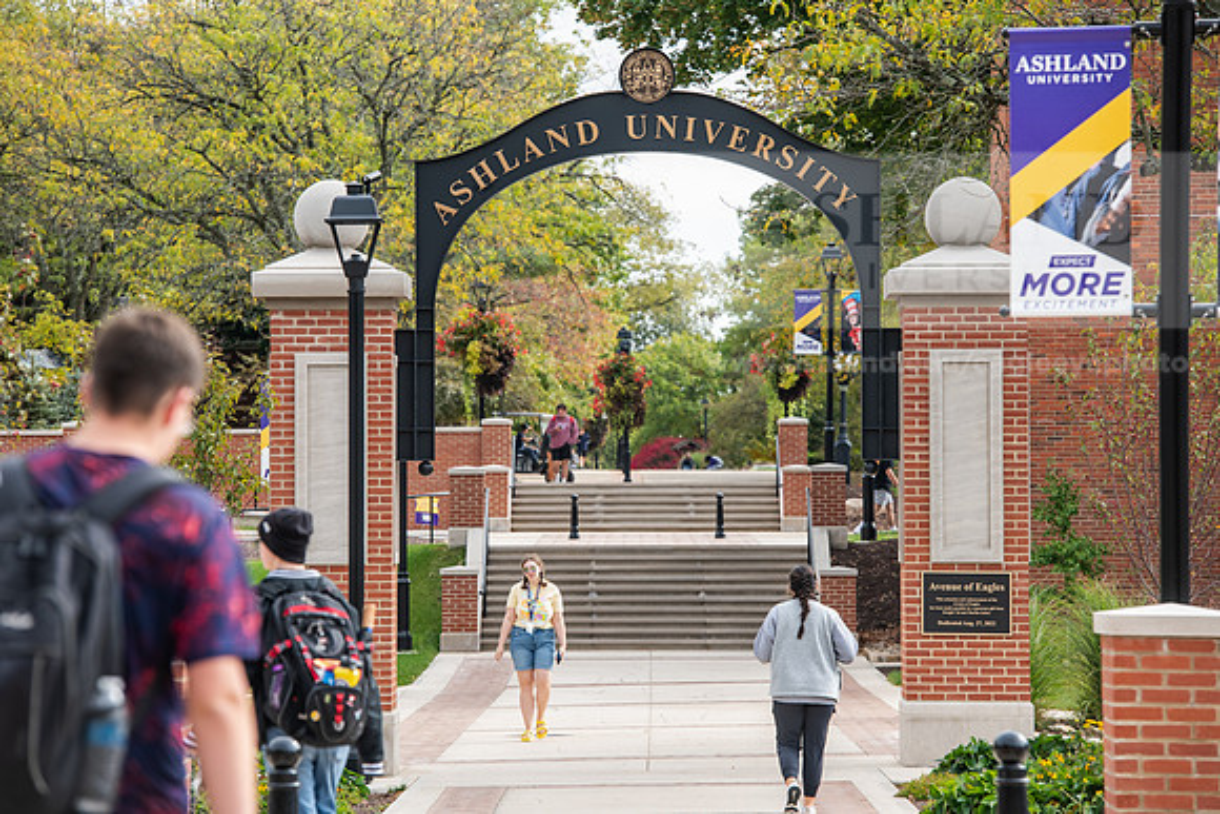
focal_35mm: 165
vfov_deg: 8.3
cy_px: 407
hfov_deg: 12.4
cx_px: 610
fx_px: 5593
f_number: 6.3
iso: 400
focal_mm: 165
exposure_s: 1/400
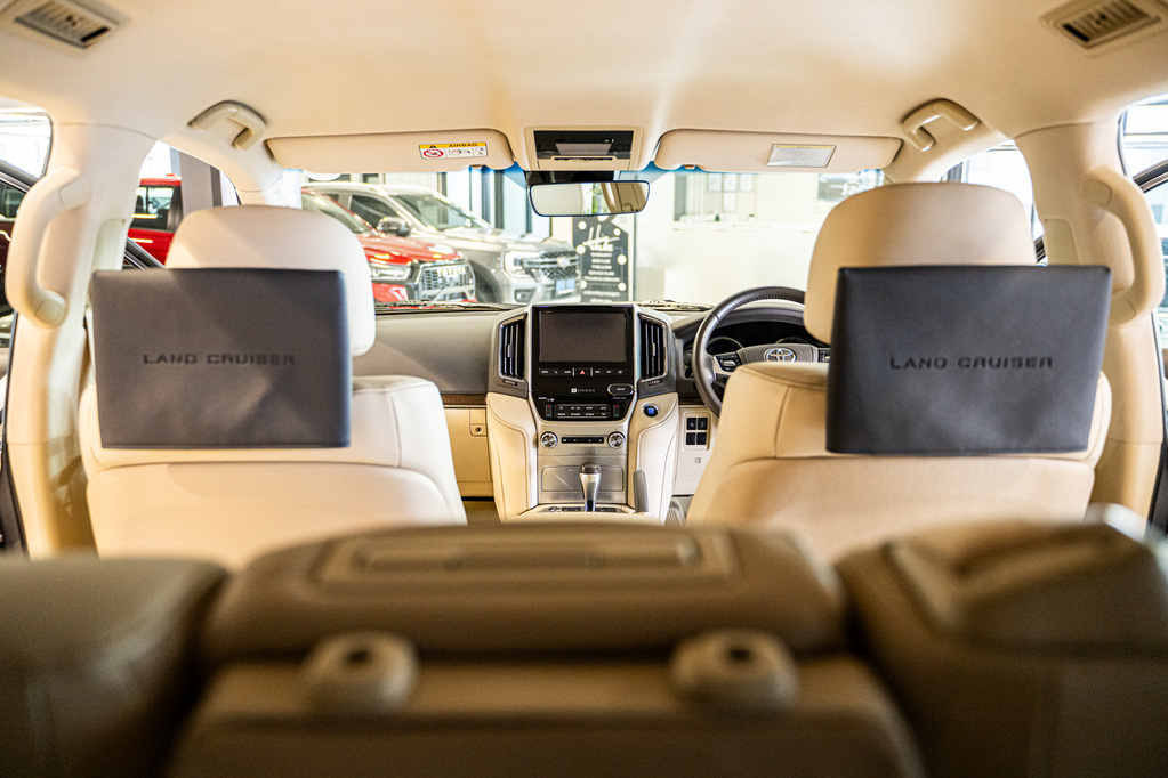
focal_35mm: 28
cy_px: 389
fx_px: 908
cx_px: 584
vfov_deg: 46.4
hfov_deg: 65.5
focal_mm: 28
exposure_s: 1/125
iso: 1600
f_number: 2.8
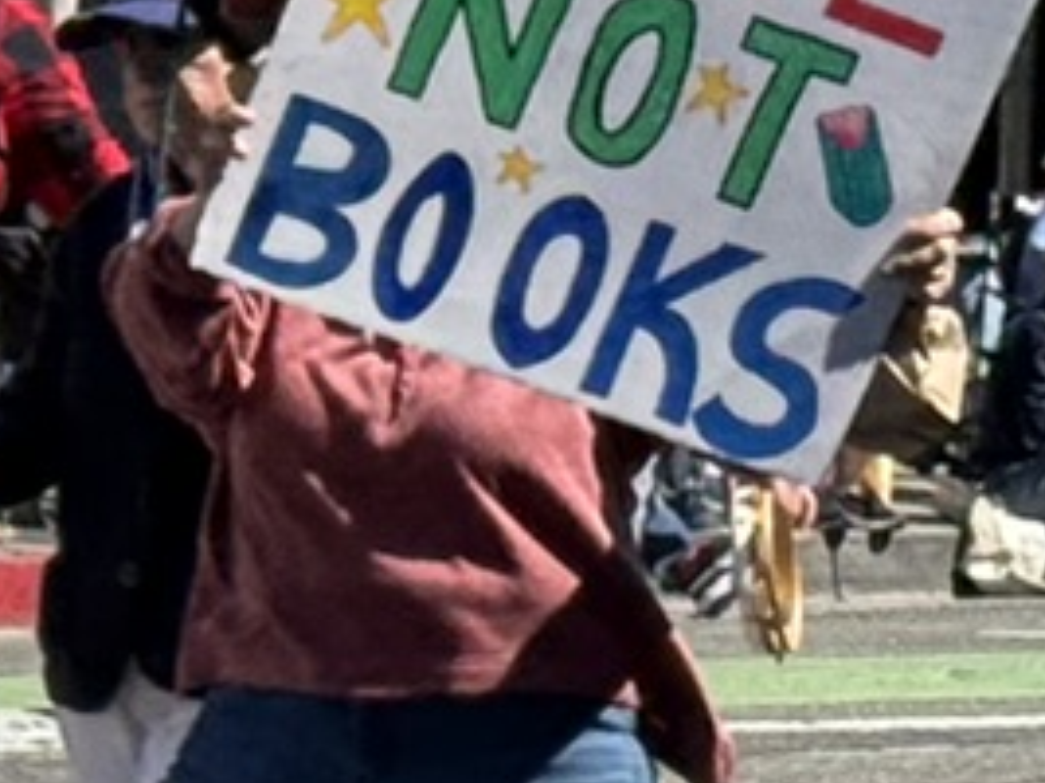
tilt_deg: -1.6
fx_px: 11104
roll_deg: -2.4
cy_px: 211
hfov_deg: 5.2
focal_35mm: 368
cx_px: -1687
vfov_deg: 4.0
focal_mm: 6.76
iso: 64
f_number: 1.78
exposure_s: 1/3226
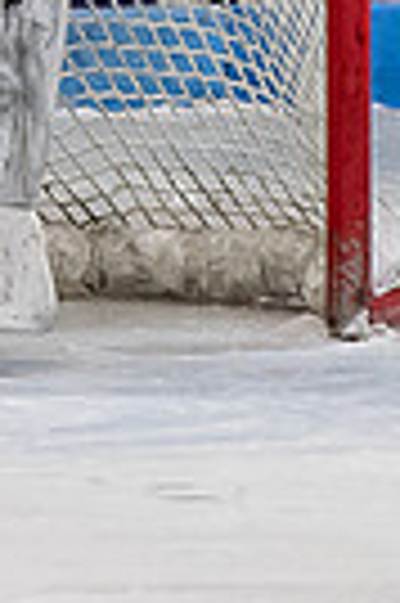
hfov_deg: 0.7
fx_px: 31178
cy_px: -418
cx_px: -21
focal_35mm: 1866
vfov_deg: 1.1
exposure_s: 1/800
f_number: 3.2
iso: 2500
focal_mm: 190
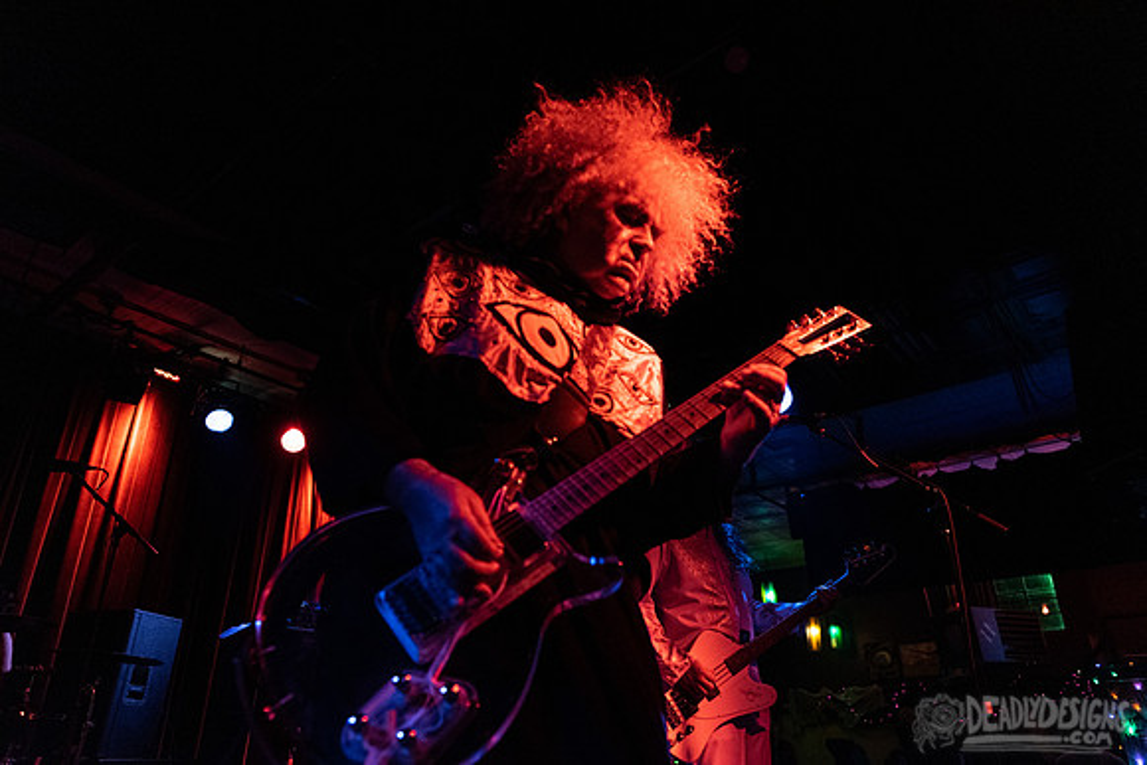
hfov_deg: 73.7
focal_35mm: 24
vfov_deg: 53.2
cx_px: 574
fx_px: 765
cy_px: 382
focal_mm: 24
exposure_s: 1/250
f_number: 3.2
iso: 3200
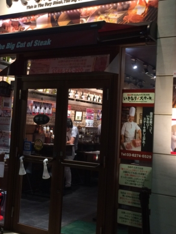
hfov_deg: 30.2
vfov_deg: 39.6
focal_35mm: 48
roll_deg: -1.5
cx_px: 84
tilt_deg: +2.9
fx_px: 326
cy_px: 102
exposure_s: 1/30
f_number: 2.2
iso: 100
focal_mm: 4.15
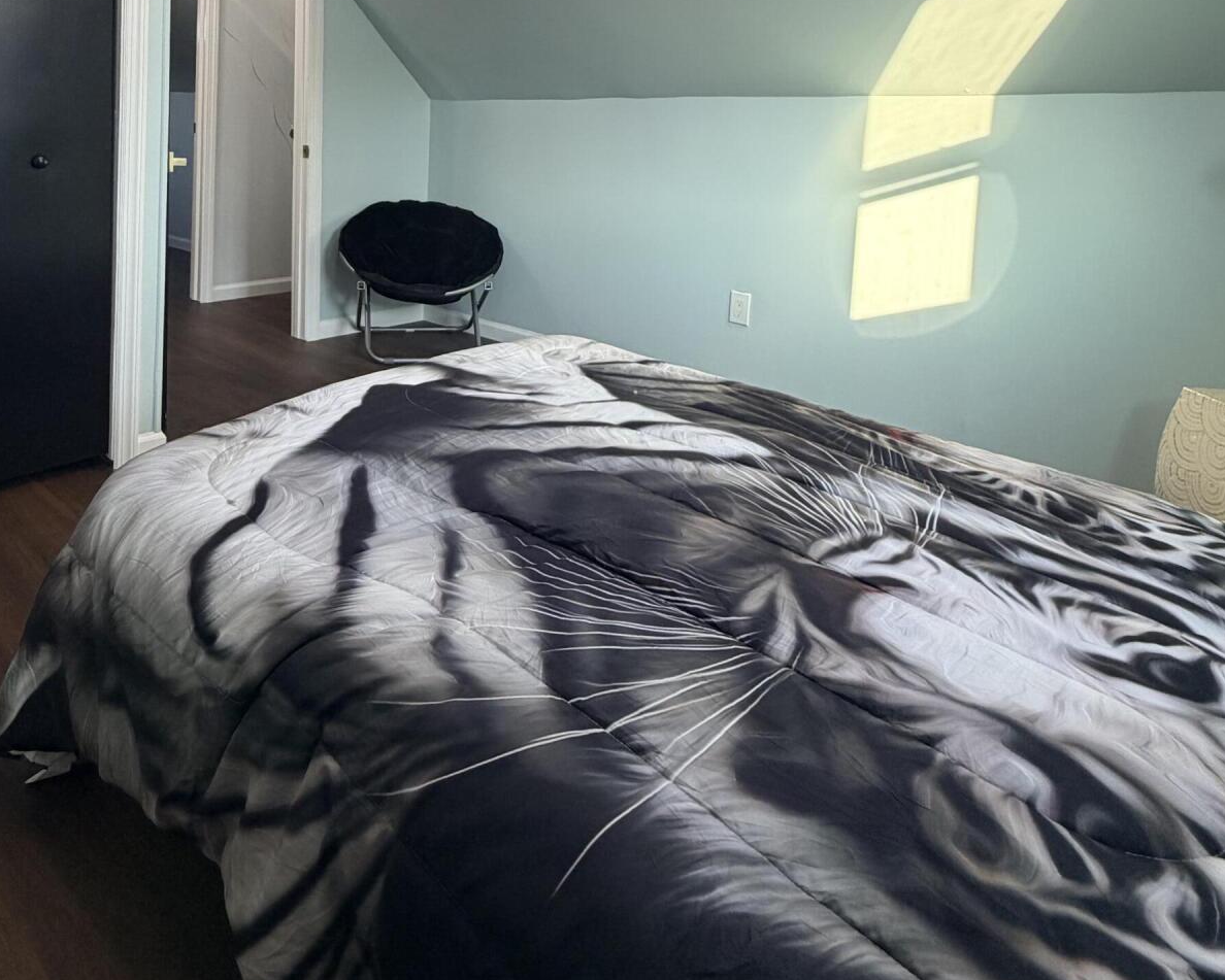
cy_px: 191
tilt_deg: -3.9
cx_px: 503
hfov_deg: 72.0
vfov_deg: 56.3
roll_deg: -2.6
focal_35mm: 23
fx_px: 834
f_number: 2.2
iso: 160
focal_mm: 2.22
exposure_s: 1/120
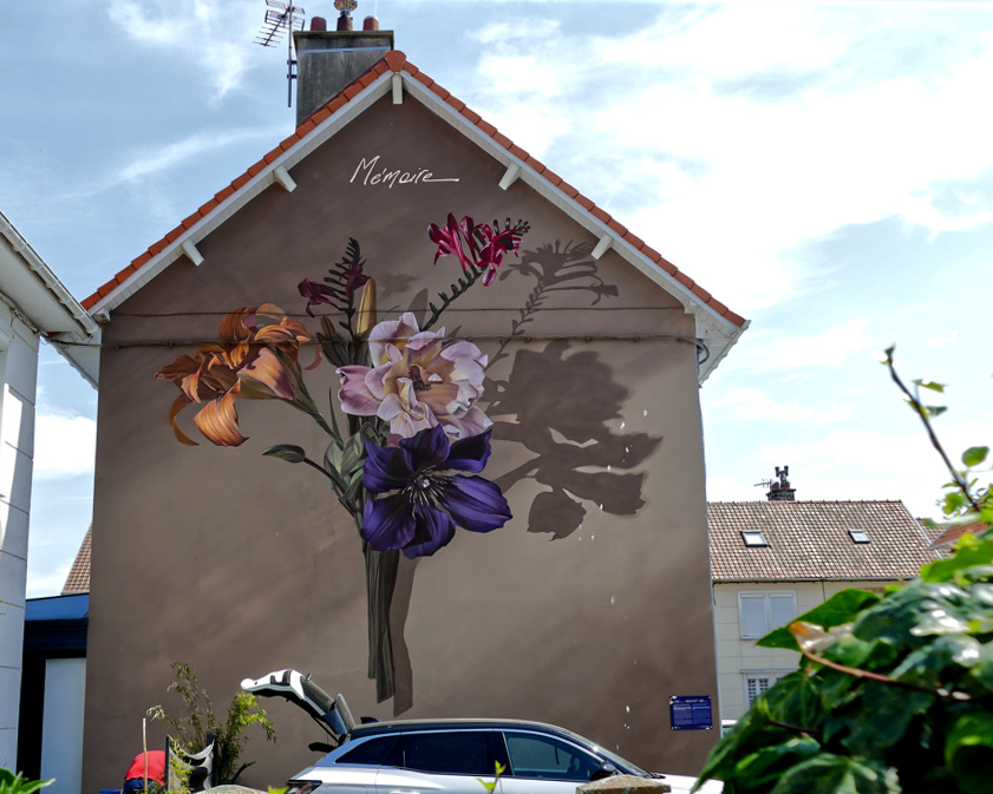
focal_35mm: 40
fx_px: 1176
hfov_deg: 45.8
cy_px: 398
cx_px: 475
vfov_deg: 37.3
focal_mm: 12.6
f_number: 3.1
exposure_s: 1/1600
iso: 125
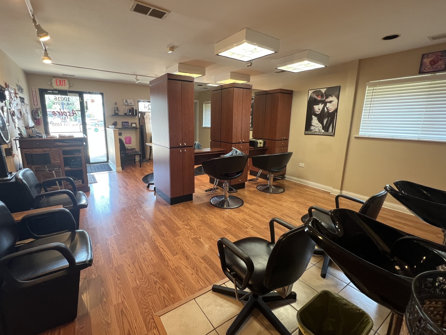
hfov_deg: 98.0
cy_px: 163
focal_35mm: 15
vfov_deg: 81.7
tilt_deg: -11.3
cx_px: 207
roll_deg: -0.6
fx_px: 193
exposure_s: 1/60
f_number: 1.8
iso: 160
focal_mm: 1.57
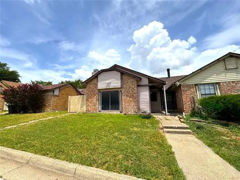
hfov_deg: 102.1
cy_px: 90
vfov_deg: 85.7
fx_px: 97
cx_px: 120
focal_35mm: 14
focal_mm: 2.22
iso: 50
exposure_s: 1/3390
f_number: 2.2
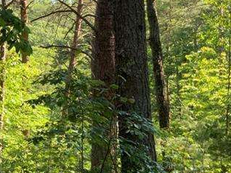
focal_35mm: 74
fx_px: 493
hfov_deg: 24.5
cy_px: 50
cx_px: -26
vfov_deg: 19.8
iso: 25
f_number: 1.8
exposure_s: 1/122
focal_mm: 3
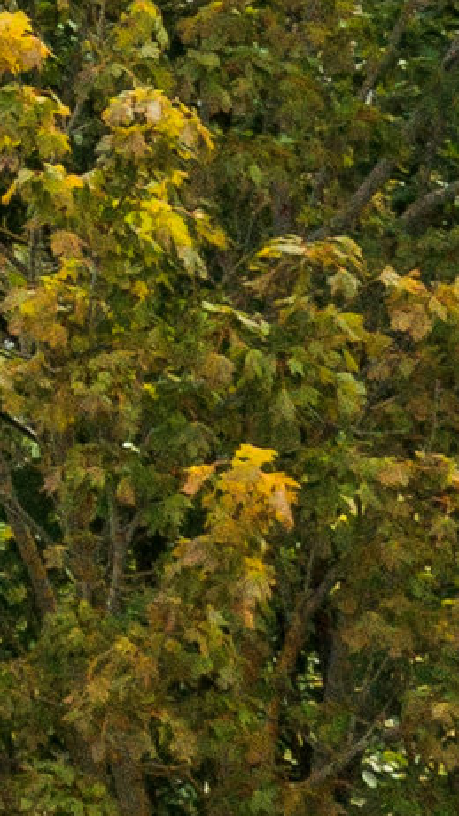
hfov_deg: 5.4
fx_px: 4136
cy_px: -356
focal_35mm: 191
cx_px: -1498
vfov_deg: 10.9
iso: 100
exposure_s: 1/100
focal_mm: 10.3
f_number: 8
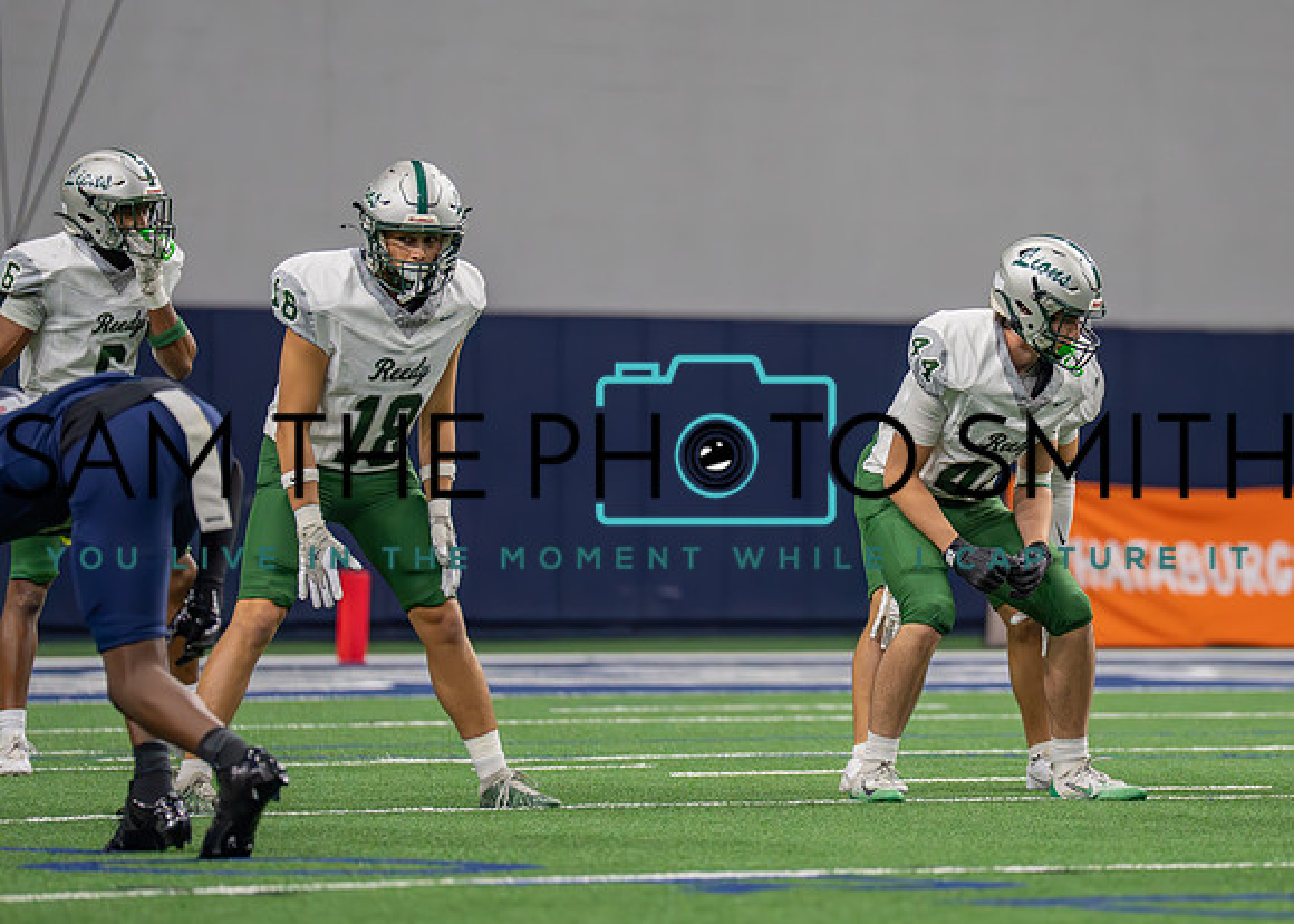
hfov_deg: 6.4
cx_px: 961
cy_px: 422
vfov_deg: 4.6
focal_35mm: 316
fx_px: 11615
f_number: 2.8
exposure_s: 1/1600
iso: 4000
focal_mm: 200
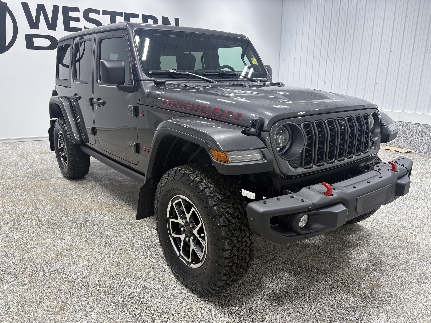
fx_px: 324
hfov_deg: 67.3
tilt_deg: -14.7
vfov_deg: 53.1
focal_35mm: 26
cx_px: 216
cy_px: 162
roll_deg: +0.0
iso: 64
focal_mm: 5.96
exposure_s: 1/120
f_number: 1.6
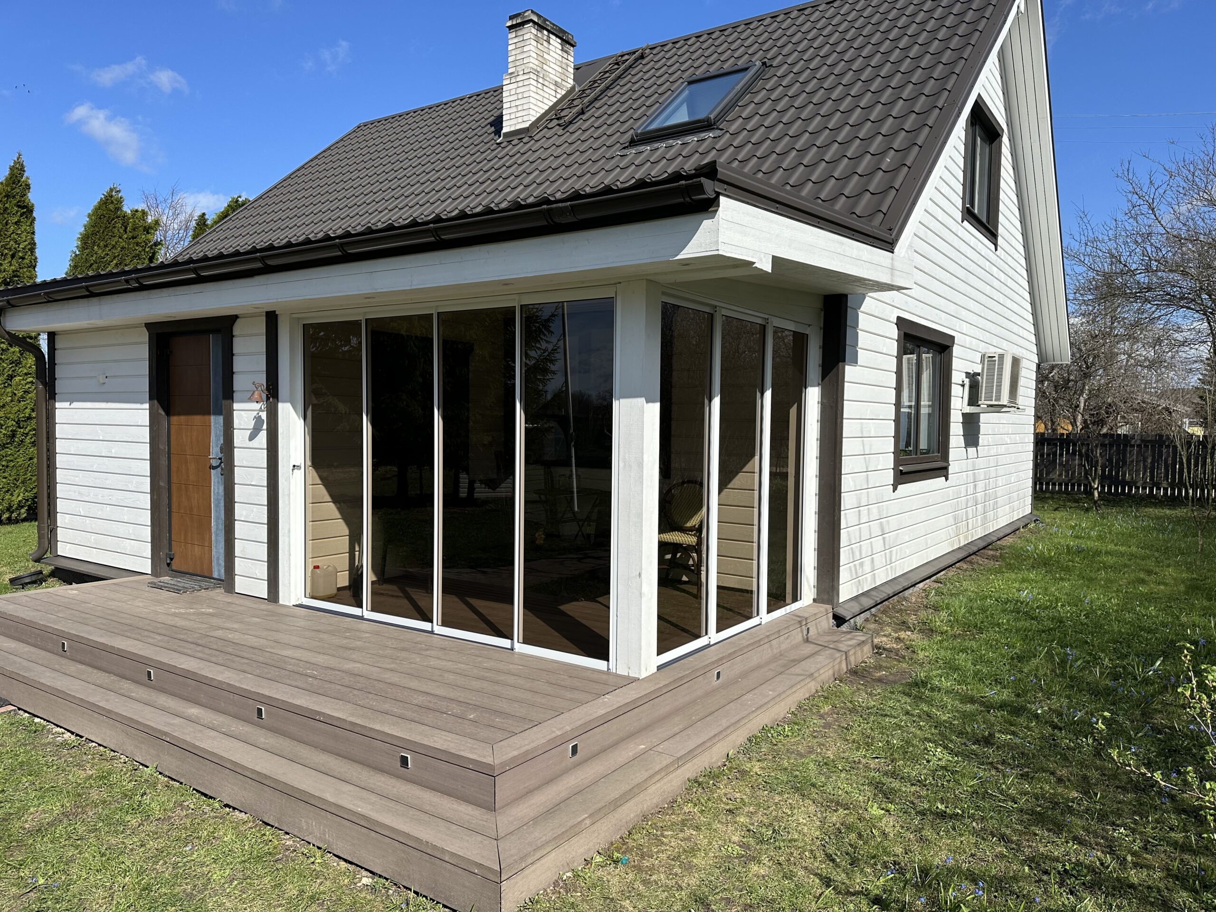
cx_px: 608
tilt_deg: -1.9
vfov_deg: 56.8
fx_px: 843
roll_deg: -0.4
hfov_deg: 71.6
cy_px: 456
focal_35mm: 24
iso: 80
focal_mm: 6.86
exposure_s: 1/5263
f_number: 1.78
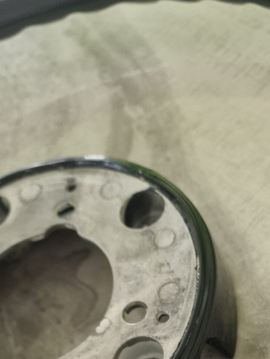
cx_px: 257
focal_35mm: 60
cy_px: 419
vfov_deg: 28.4
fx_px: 624
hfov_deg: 23.6
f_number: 1.8
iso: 200
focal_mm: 6.4
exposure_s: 1/100
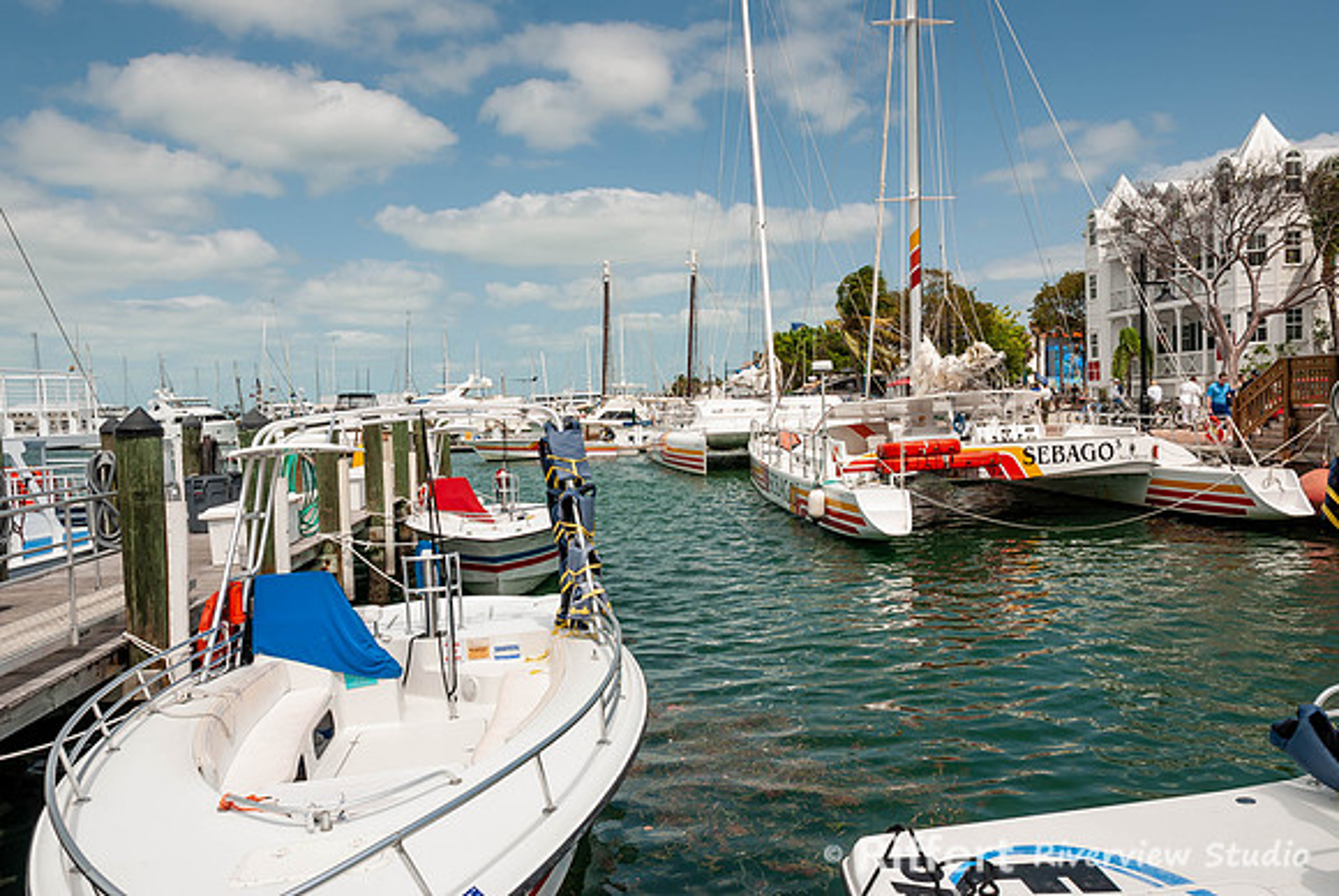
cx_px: 670
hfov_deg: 67.3
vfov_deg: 48.0
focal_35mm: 27
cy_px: 448
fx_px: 1005
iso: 100
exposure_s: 1/320
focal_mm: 18
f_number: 9
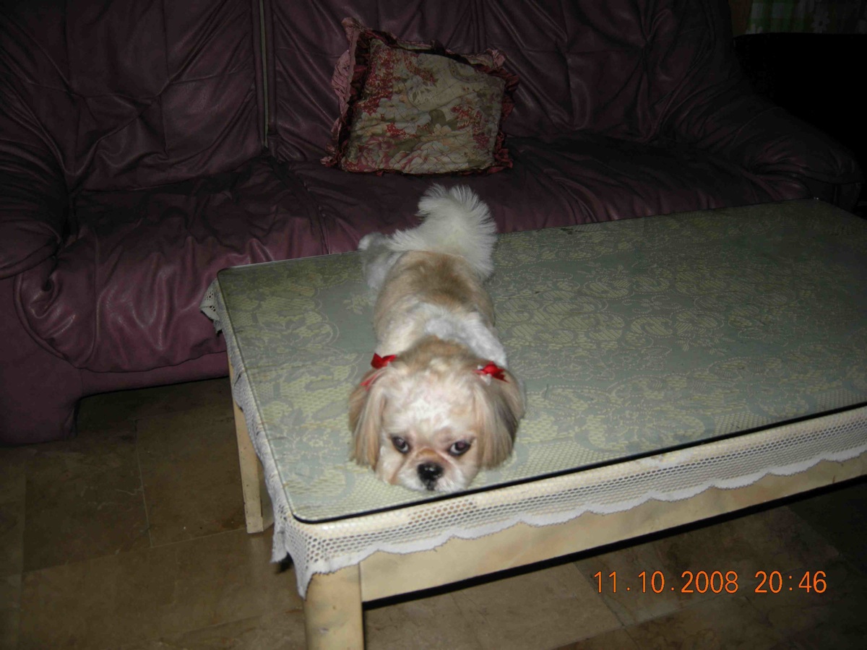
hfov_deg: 52.6
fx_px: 877
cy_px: 325
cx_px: 434
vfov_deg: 40.7
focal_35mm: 35
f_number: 2.7
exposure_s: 1/60
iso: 64
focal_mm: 7.5
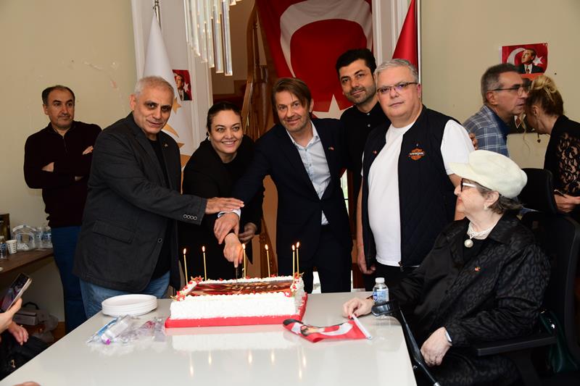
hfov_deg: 41.1
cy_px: 193
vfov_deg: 28.1
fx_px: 773
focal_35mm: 48
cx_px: 290
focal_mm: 48
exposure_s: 1/60
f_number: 6.3
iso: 1000
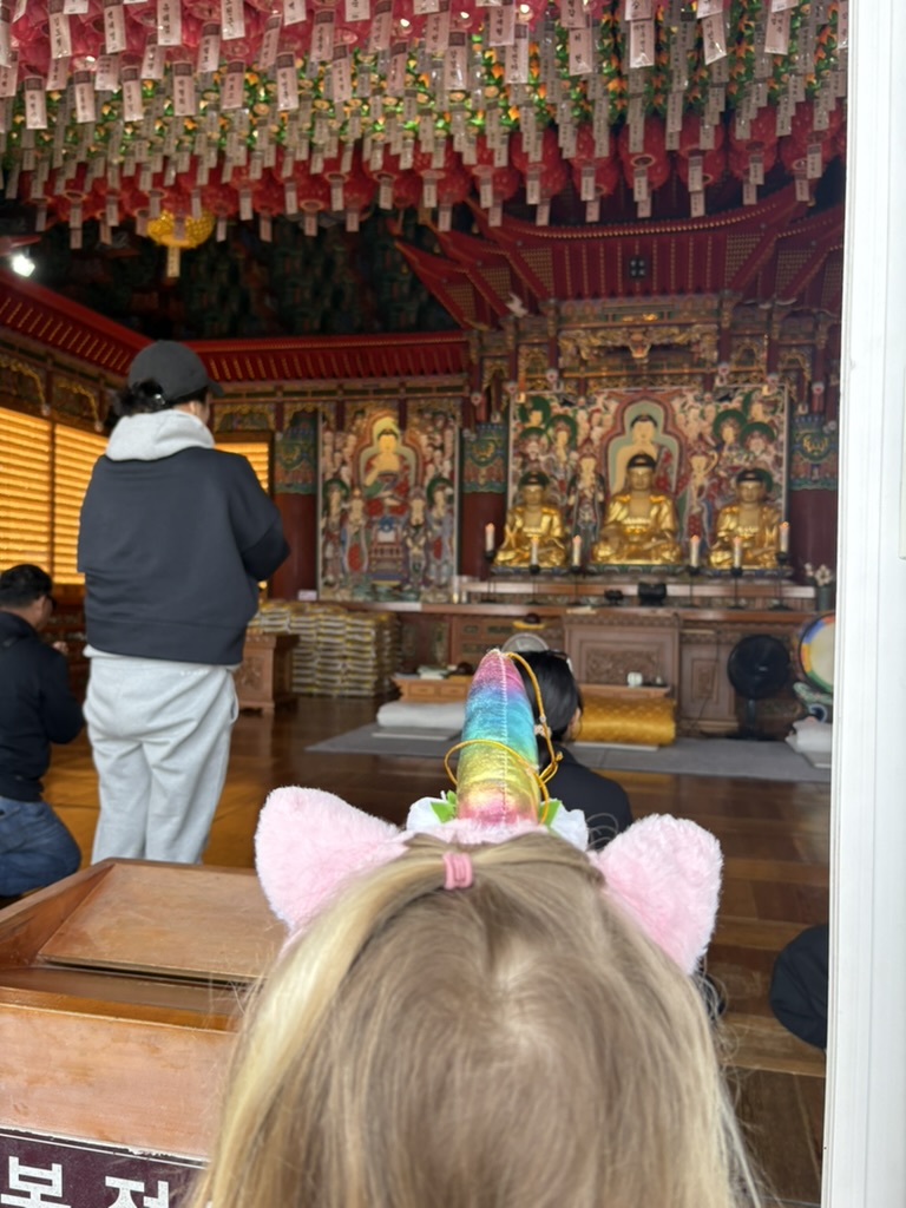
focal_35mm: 26
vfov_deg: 67.3
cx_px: 453
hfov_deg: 53.1
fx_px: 907
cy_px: 604
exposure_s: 1/120
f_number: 1.6
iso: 32
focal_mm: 5.96
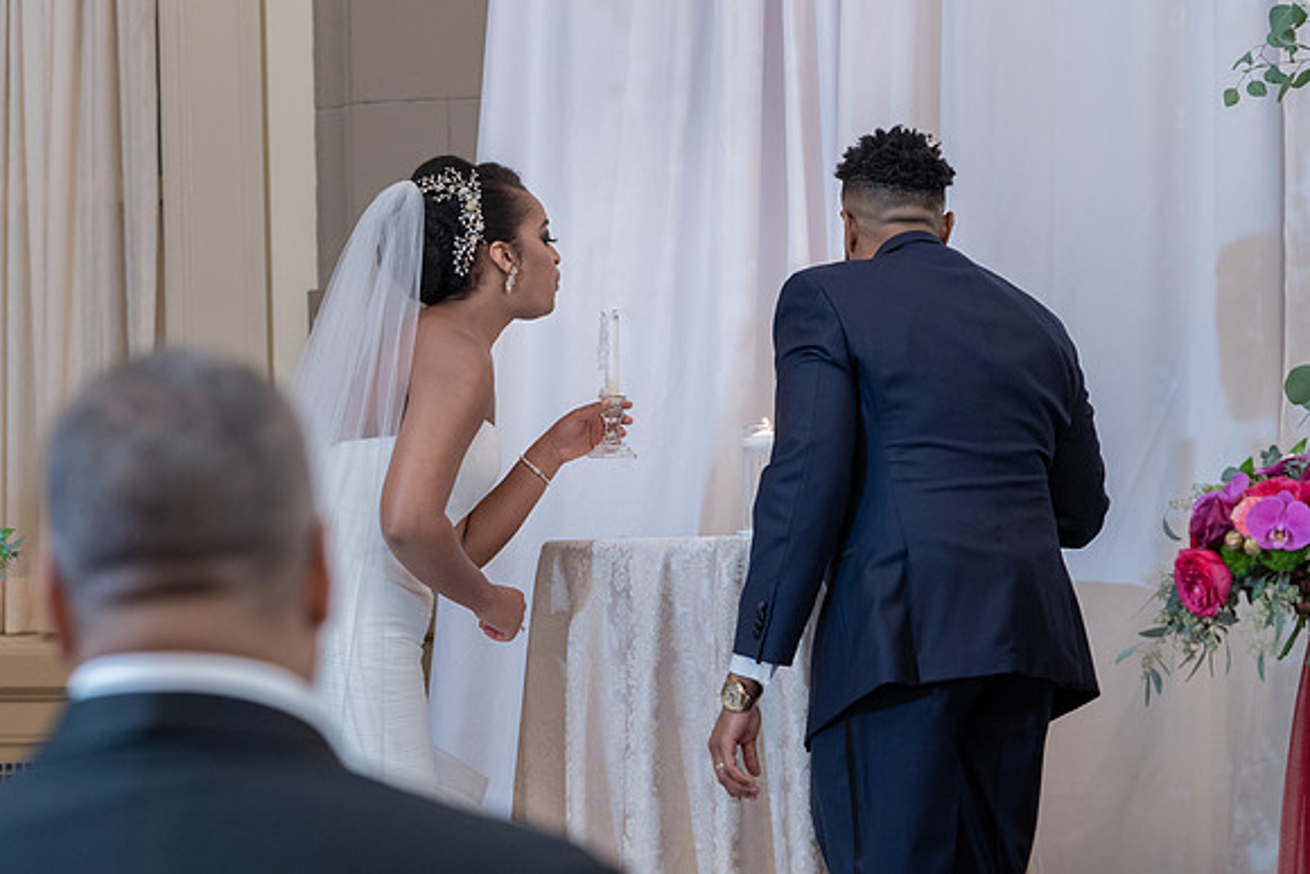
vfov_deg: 13.0
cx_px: 631
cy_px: 424
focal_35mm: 105
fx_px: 3832
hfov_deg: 19.4
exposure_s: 1/100
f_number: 4
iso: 2000
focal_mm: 95
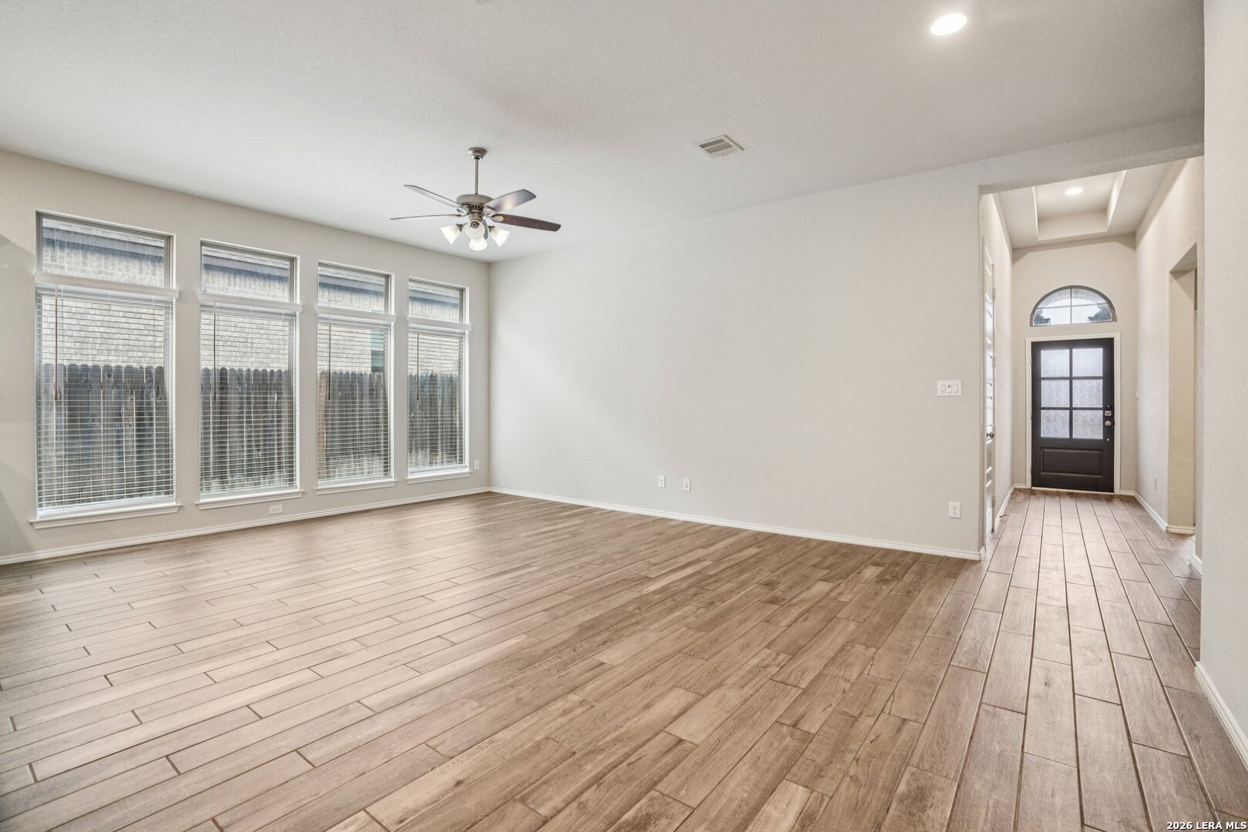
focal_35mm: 16
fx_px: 555
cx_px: 624
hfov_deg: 96.7
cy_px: 416
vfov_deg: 73.7
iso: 400
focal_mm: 16
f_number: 8
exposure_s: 1/10
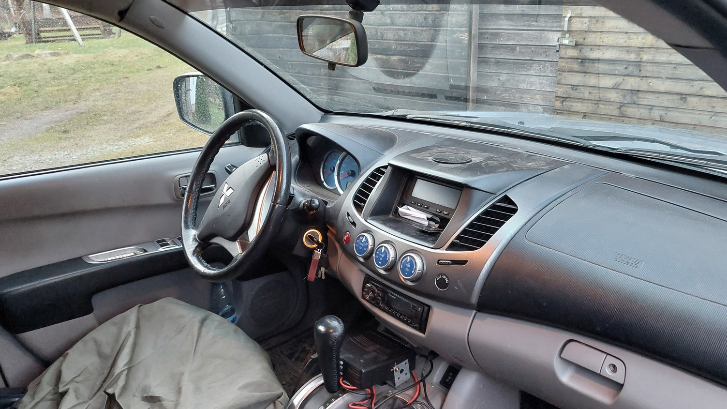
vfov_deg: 40.1
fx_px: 559
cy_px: 228
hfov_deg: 66.1
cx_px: 368
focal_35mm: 29
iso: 640
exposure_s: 1/25
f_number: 1.8
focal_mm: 5.23
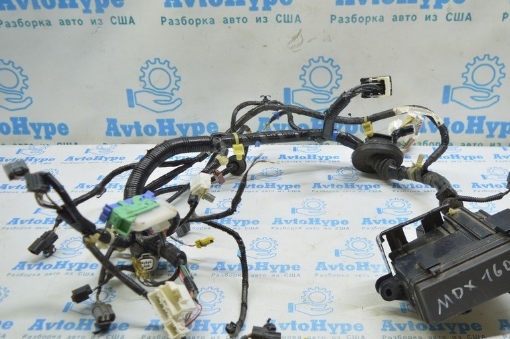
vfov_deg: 36.8
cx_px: 285
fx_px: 510
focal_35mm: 36
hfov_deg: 53.0
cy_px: 190
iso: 400
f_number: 3.5
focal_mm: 18
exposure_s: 1/60
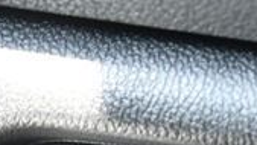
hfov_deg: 8.1
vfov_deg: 4.5
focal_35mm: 265
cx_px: 249
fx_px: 1806
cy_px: 288
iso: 1000
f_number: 5
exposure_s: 1/125
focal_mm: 45
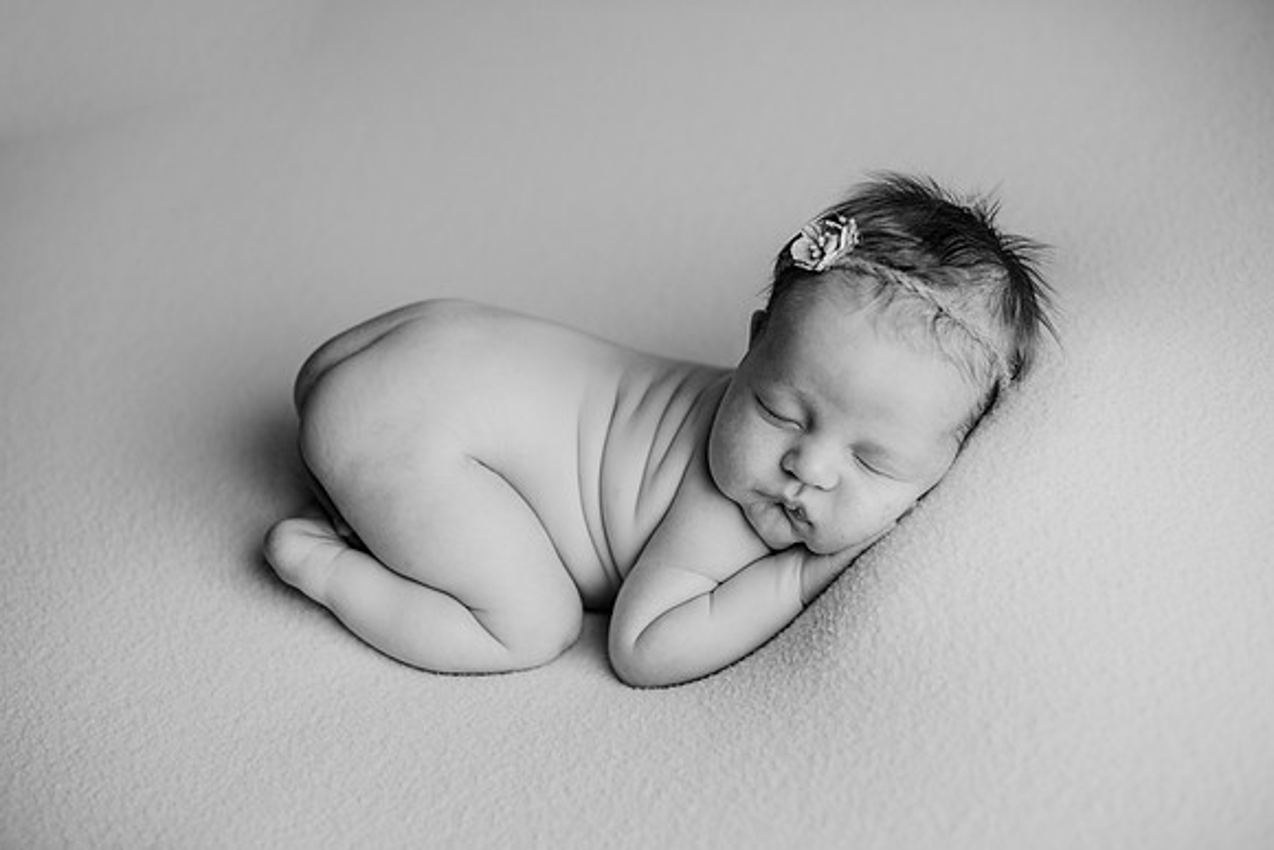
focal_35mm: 50
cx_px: 637
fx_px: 1770
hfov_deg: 39.6
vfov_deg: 27.0
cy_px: 425
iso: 100
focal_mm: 50
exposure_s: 1/160
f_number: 2.8
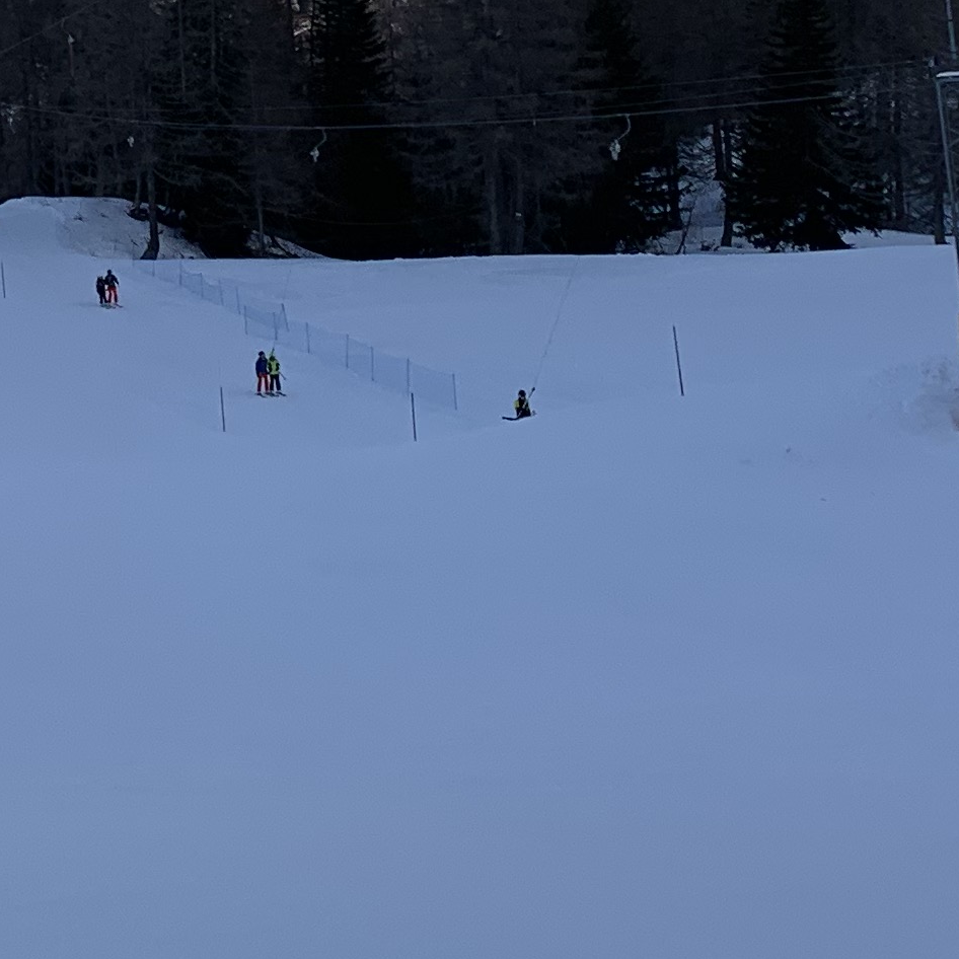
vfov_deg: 16.8
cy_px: -253
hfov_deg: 16.9
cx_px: -204
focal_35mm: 98
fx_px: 3072
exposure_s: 1/3401
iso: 25
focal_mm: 4.25
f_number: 1.8
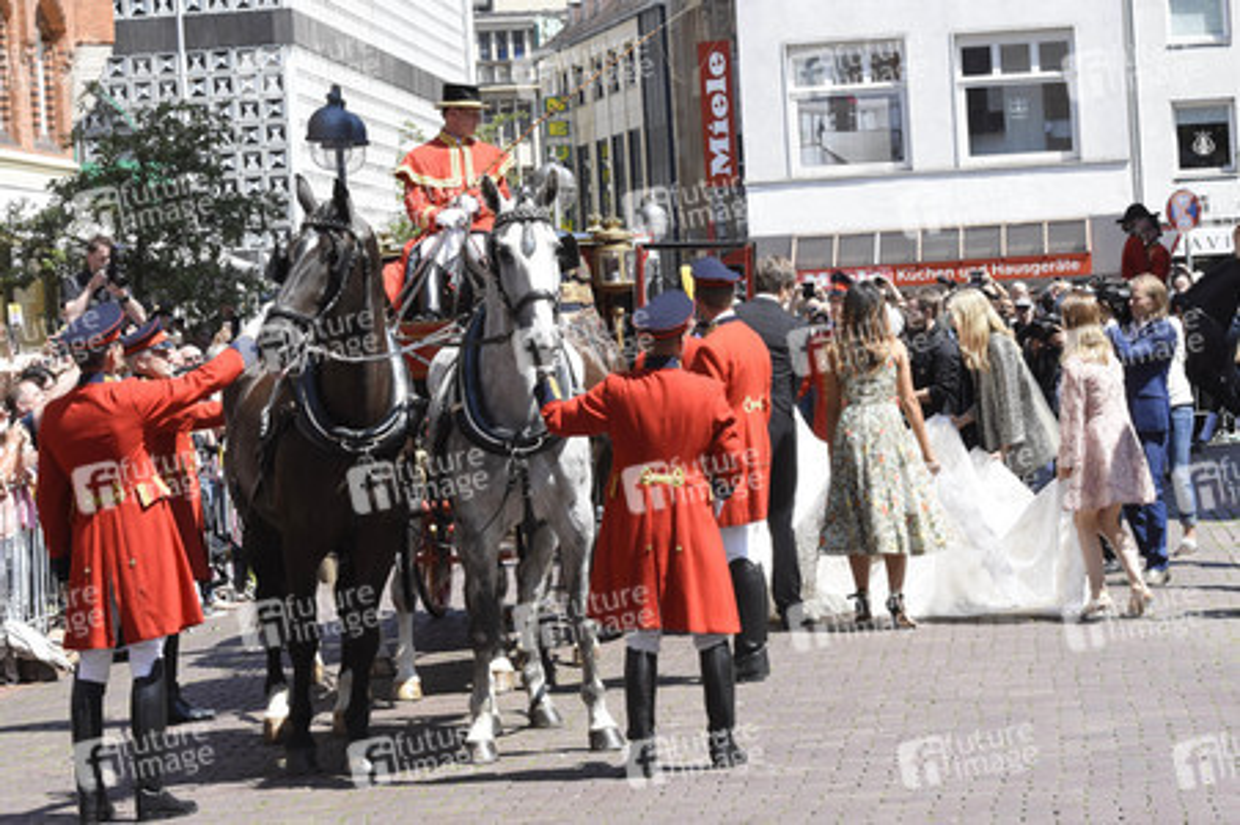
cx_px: 620
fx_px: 3614
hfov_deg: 19.5
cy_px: 412
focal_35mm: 105
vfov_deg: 13.0
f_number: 13
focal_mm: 70
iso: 800
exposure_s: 1/500
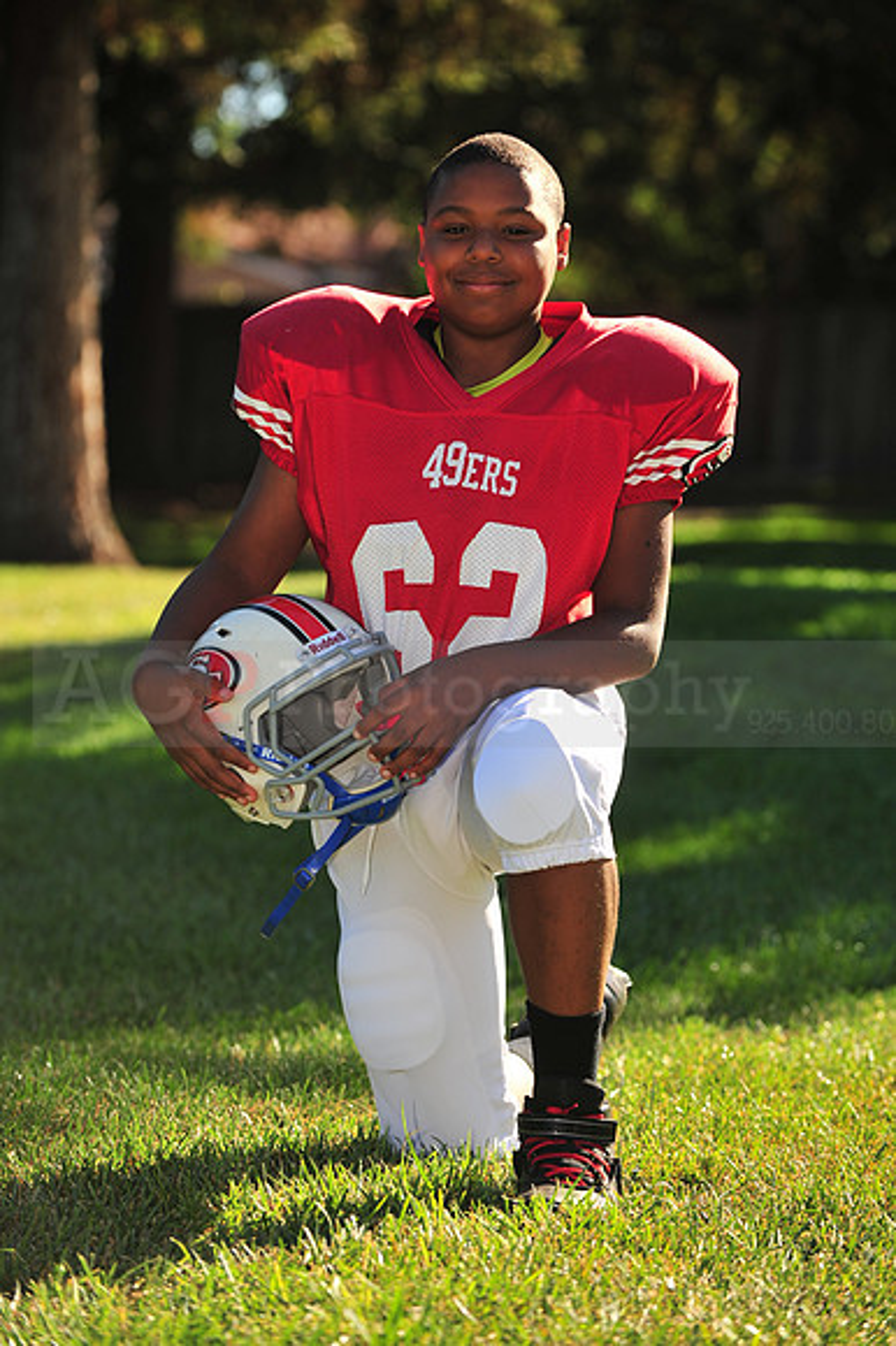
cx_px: 448
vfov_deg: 14.7
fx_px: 5233
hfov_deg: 9.8
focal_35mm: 140
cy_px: 673
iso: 200
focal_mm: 140
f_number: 4.5
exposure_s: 1/800
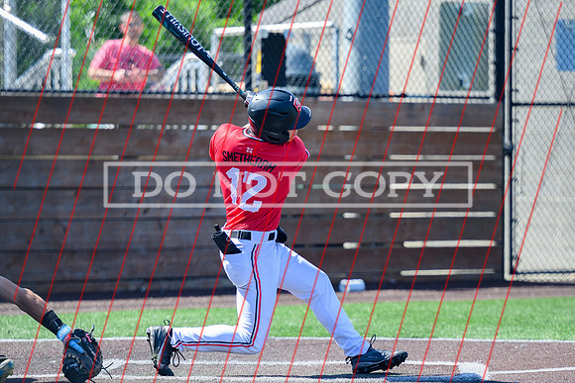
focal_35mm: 205
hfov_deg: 10.0
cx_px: 279
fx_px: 3283
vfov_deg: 6.7
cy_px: 242
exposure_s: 1/3200
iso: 800
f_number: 2.8
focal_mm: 140
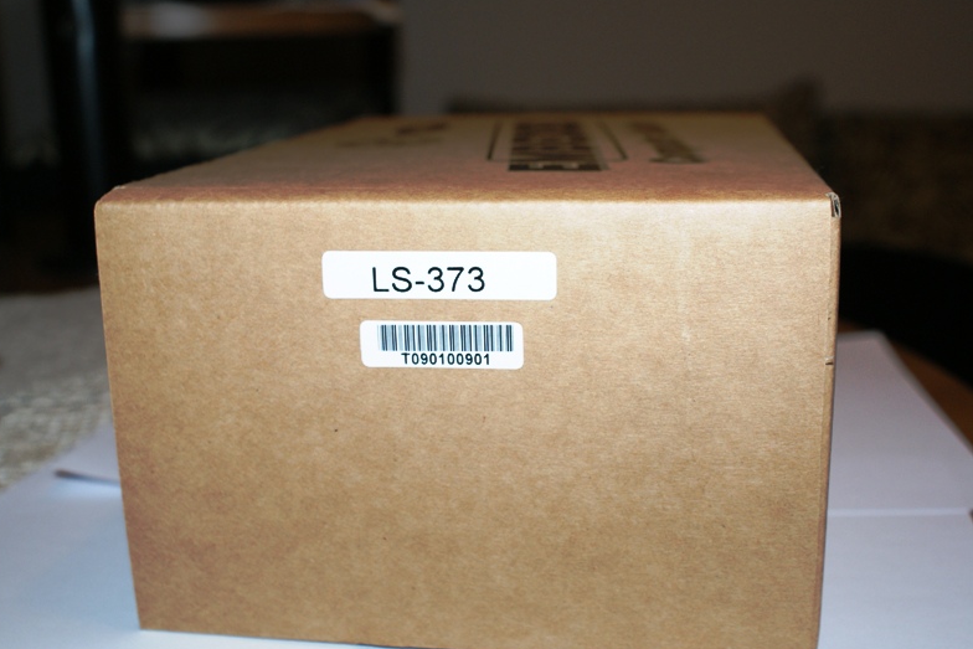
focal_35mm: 46
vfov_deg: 29.3
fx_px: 1243
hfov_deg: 42.7
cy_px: 324
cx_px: 478
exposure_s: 1/80
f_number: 5.6
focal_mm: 30
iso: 400
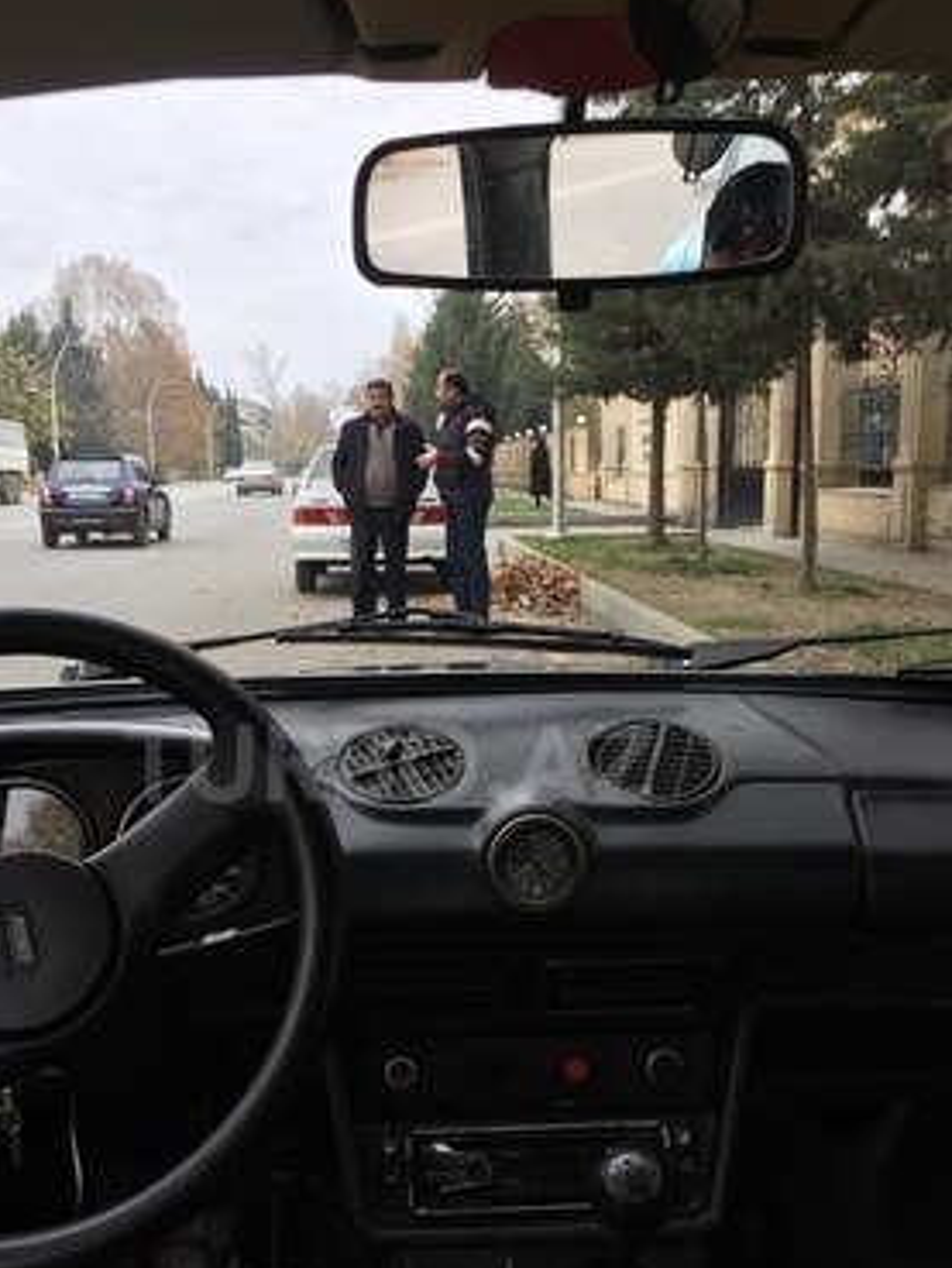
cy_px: 763
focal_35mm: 39
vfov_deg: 47.6
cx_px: 388
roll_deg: +0.6
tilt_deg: -12.7
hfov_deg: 36.7
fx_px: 1429
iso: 40
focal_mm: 4.15
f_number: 2.2
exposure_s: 1/100
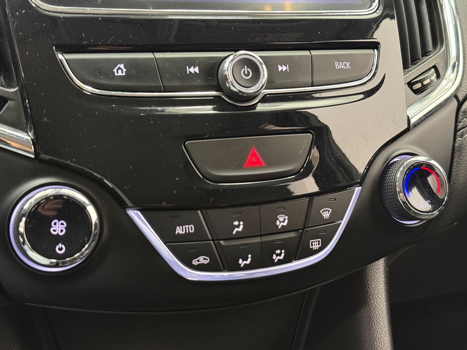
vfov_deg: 30.3
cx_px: 234
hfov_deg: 39.7
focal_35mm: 48
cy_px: 175
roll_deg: -0.9
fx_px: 648
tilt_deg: -13.9
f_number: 1.78
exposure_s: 1/20
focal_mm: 6.76
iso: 640
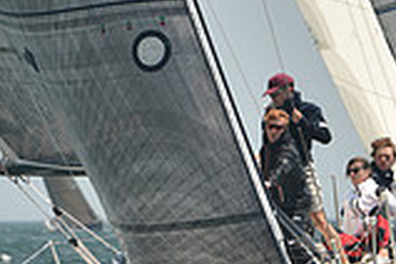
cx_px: 274
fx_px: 8029
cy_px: 253
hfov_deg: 2.8
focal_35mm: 730
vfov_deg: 1.9
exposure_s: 1/640
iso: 250
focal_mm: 200
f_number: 5.6
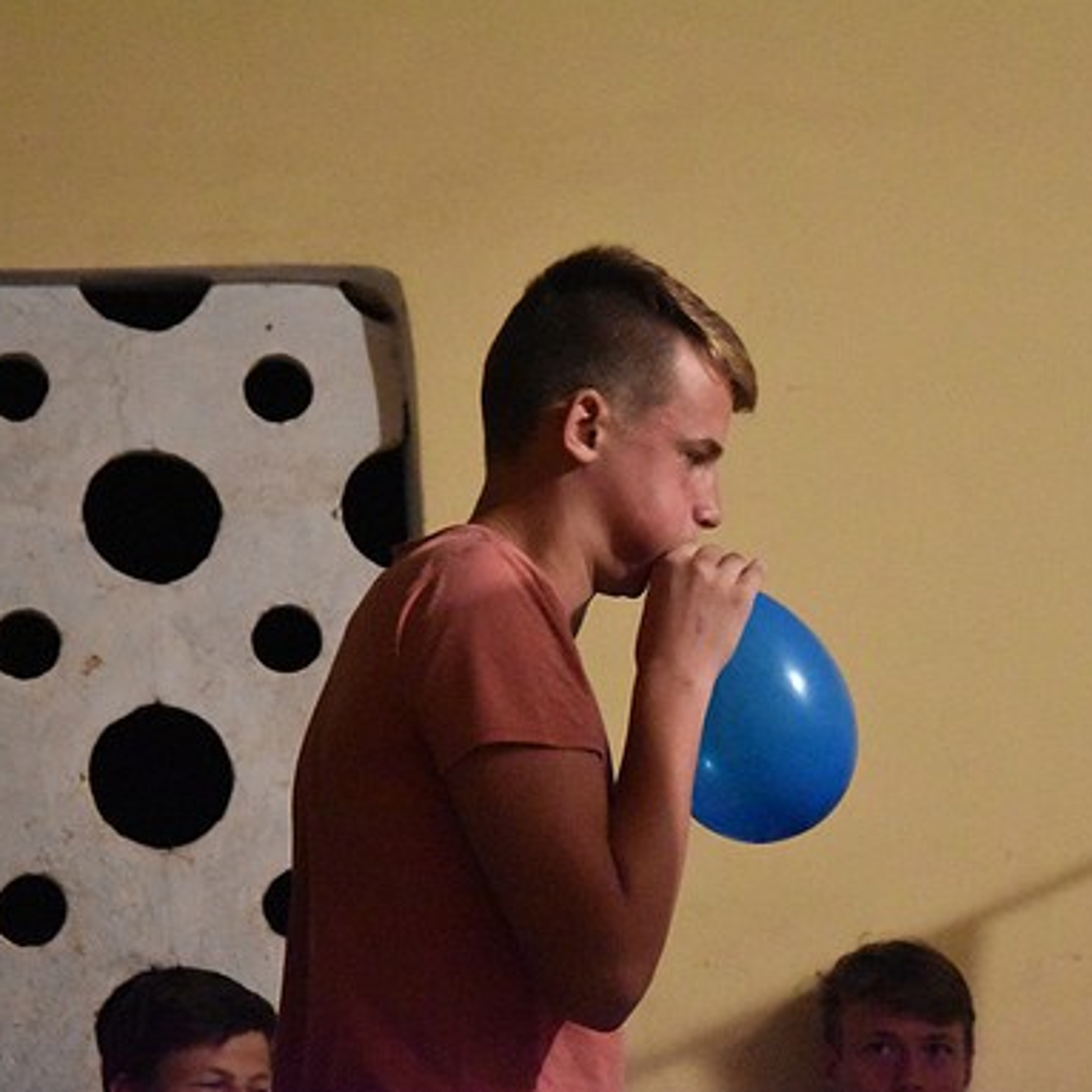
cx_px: 567
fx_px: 4818
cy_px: 546
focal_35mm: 135
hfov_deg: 12.9
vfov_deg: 12.9
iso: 12800
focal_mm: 70
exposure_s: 1/60
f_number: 5.3
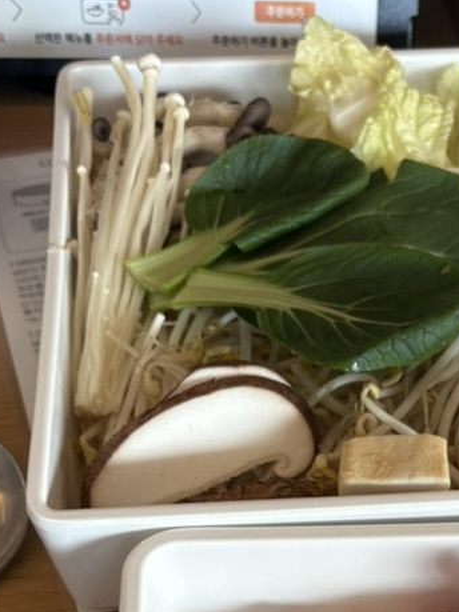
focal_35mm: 58
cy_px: 659
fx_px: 1026
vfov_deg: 30.1
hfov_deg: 24.9
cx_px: 344
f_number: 1.6
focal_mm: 5.96
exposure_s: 1/111
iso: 100
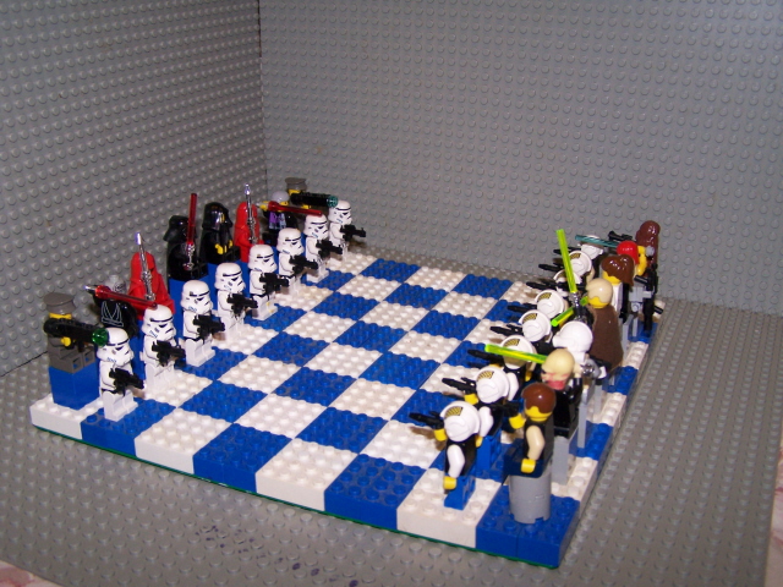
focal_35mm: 38
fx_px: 860
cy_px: 294
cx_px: 392
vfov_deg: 37.7
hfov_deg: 49.0
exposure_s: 1/60
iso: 140
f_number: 2.8
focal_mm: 6.3
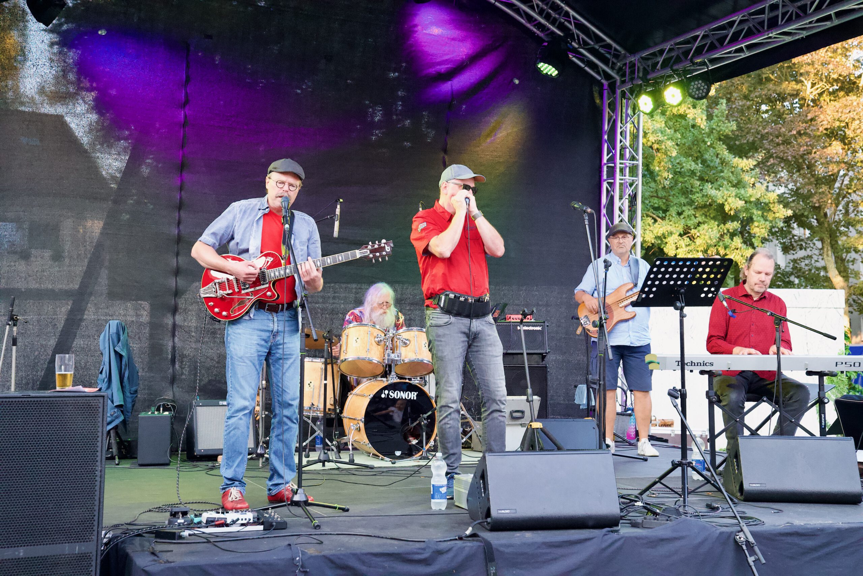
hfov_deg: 40.3
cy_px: 288
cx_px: 432
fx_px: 1175
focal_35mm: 49
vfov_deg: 27.6
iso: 12800
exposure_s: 1/1250
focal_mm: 49
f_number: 4.5
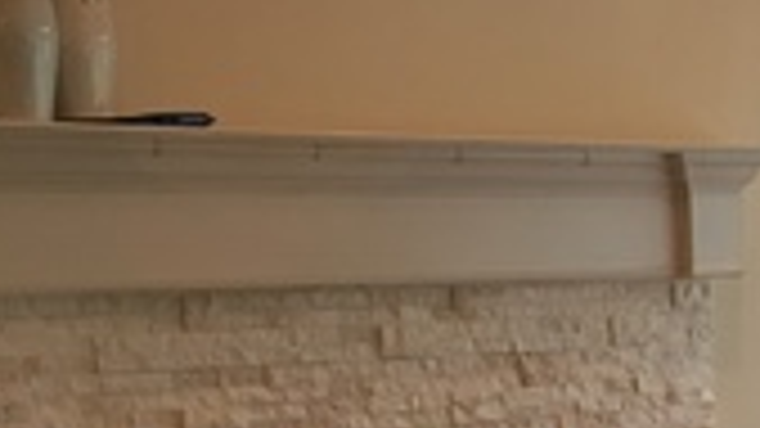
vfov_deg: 13.8
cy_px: 572
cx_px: 733
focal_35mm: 84
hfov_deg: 24.3
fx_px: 1693
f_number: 2.2
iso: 80
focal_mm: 4.15
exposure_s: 1/15
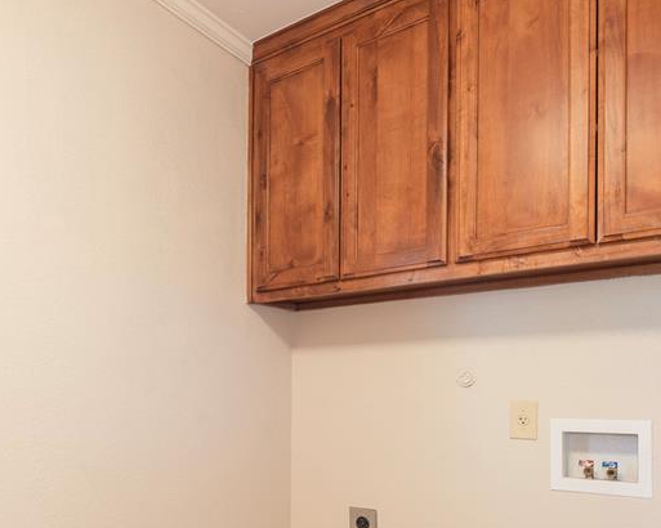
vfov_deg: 46.8
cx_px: 229
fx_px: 587
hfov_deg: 57.7
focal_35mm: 30
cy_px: 395
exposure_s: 1/2
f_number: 7.1
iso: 100
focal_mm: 16
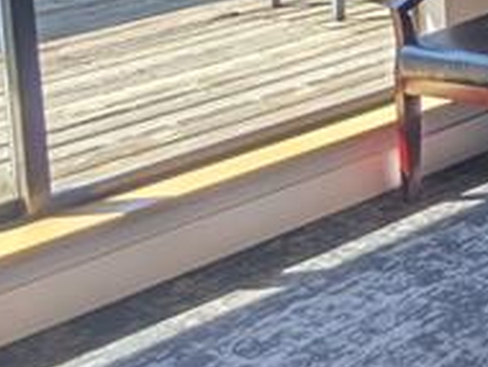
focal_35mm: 86
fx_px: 1214
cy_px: -239
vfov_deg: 15.4
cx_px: 1241
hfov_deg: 13.8
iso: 39
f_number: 2.2
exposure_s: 1/360
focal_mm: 2.35
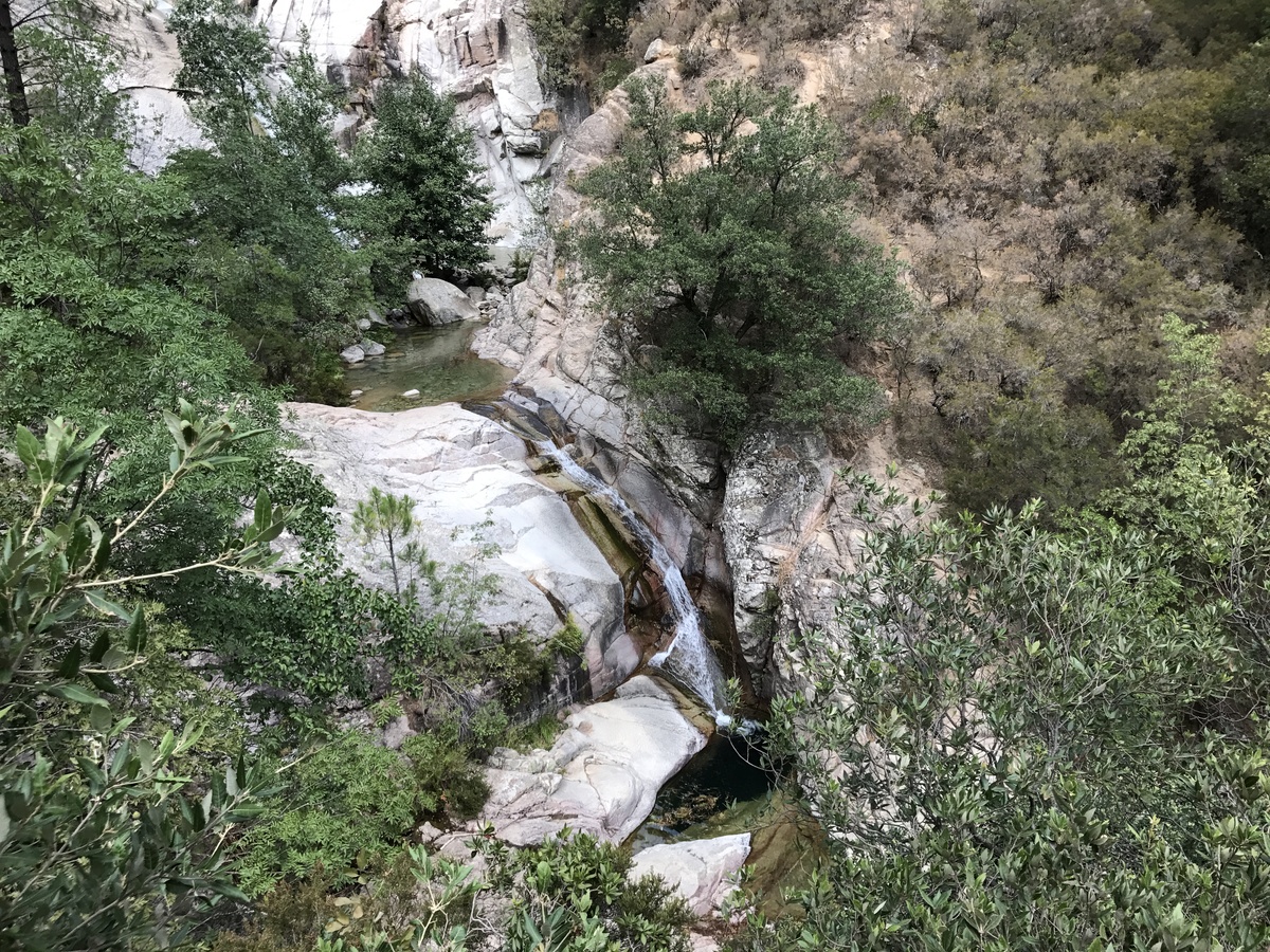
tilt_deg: -18.2
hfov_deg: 63.4
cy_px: 476
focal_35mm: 28
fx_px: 1027
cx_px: 635
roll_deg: +2.5
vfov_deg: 49.7
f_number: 1.8
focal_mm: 3.99
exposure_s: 1/224
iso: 20
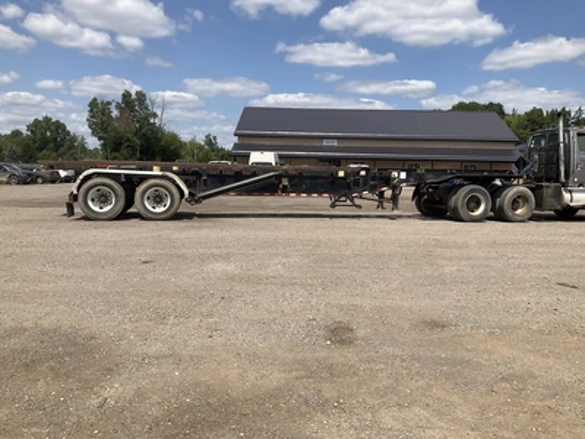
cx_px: 292
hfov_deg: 61.7
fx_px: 490
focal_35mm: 29
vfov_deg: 48.2
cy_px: 220
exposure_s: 1/2801
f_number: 1.8
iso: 25
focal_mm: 3
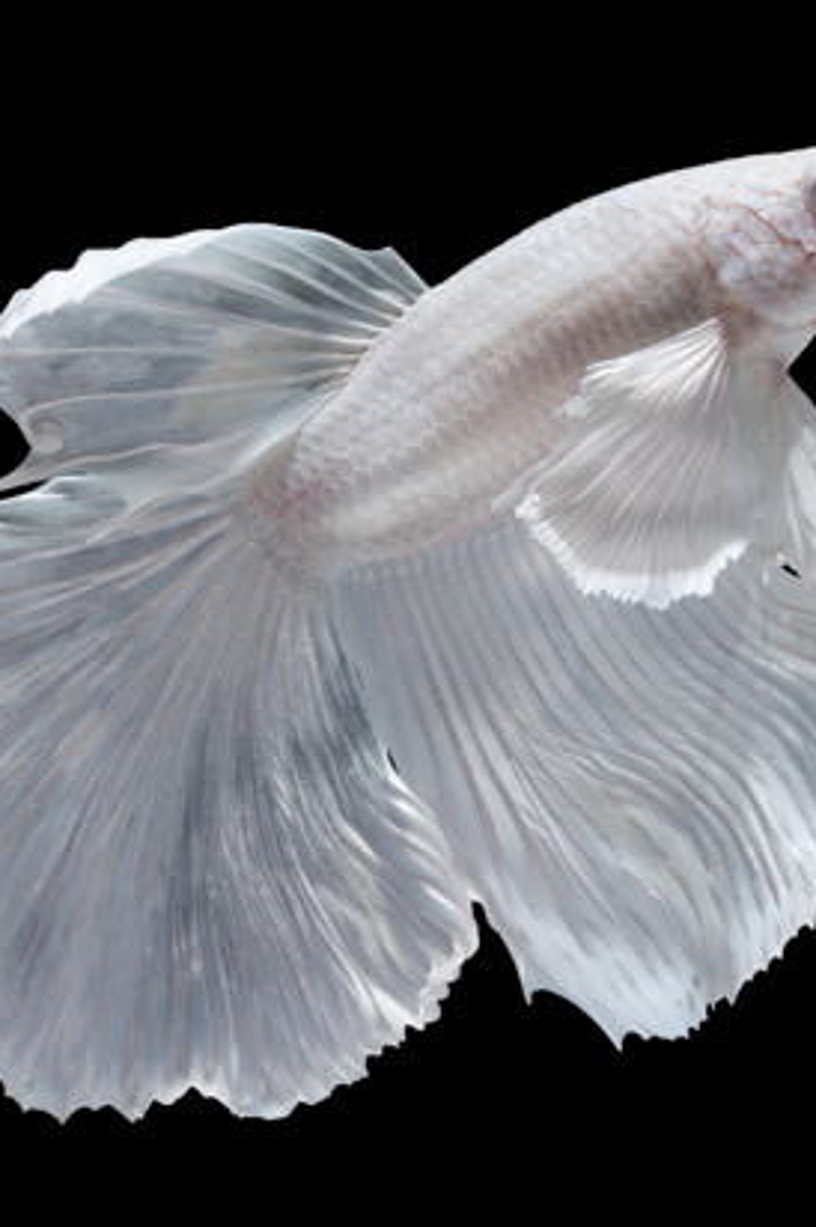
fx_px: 3099
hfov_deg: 15.0
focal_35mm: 91
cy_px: 615
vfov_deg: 22.4
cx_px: 372
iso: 100
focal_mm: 60
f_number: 32
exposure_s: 1/125
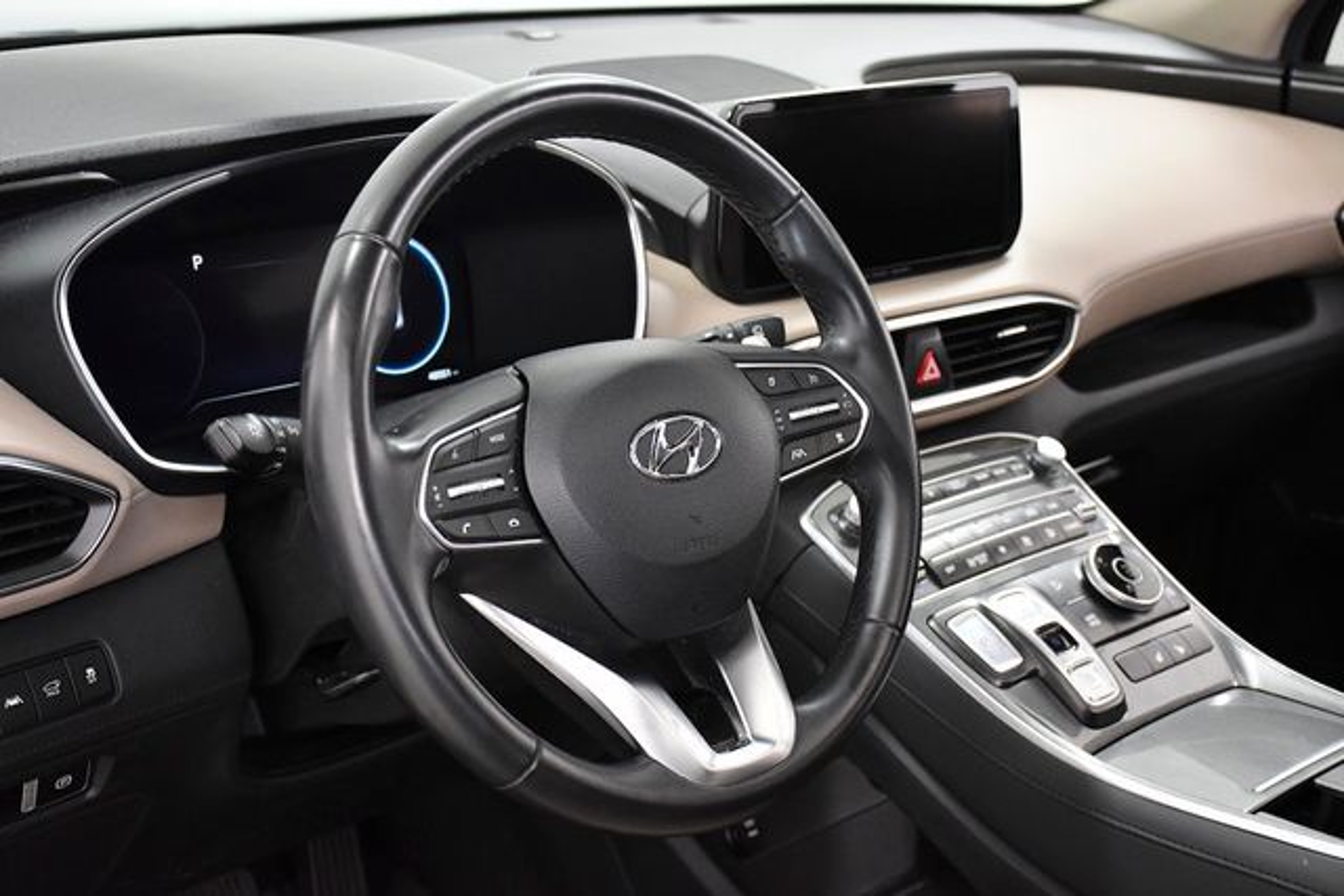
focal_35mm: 52
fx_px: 1942
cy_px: 448
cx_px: 672
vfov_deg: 26.0
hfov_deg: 38.2
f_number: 4.5
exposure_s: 1/250
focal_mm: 35
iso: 2500
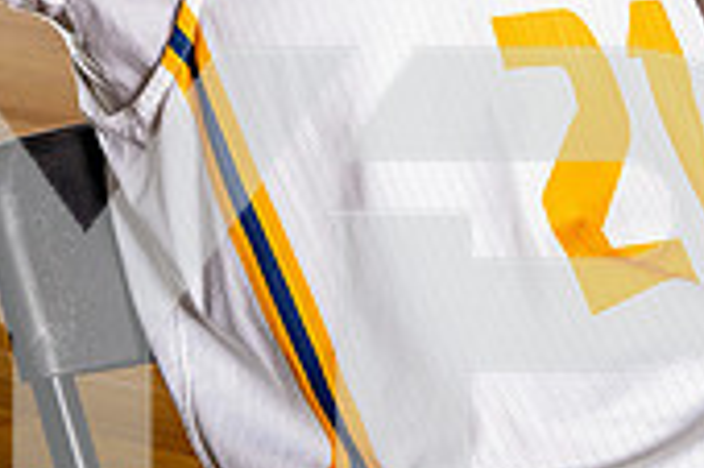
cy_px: -234
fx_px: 1602
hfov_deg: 24.7
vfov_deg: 15.4
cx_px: 269
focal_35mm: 82
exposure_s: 1/200
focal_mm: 24
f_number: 8
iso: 640
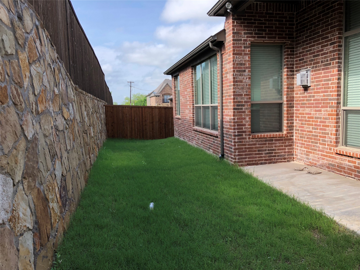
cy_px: 135
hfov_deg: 63.4
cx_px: 180
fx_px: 291
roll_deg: +0.0
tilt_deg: -2.6
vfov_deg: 49.7
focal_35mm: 28
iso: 20
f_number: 1.8
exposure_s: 1/564
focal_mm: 3.99
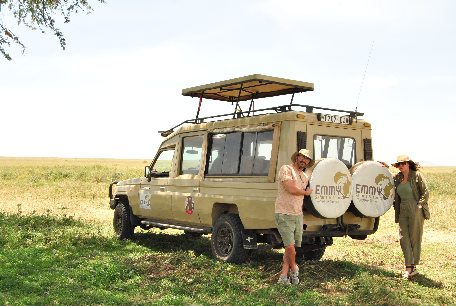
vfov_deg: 28.2
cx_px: 228
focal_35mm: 48
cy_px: 153
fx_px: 609
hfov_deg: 41.0
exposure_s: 1/400
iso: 400
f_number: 10
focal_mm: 32
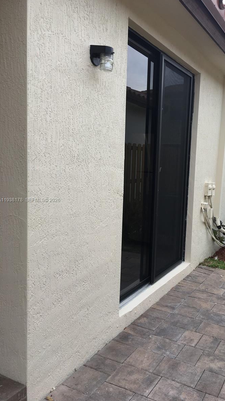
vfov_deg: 61.0
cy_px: 200
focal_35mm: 32
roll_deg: -2.6
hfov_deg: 36.3
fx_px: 340
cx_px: 149
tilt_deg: -7.5
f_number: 2.2
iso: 25
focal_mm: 4.15
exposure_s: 1/225
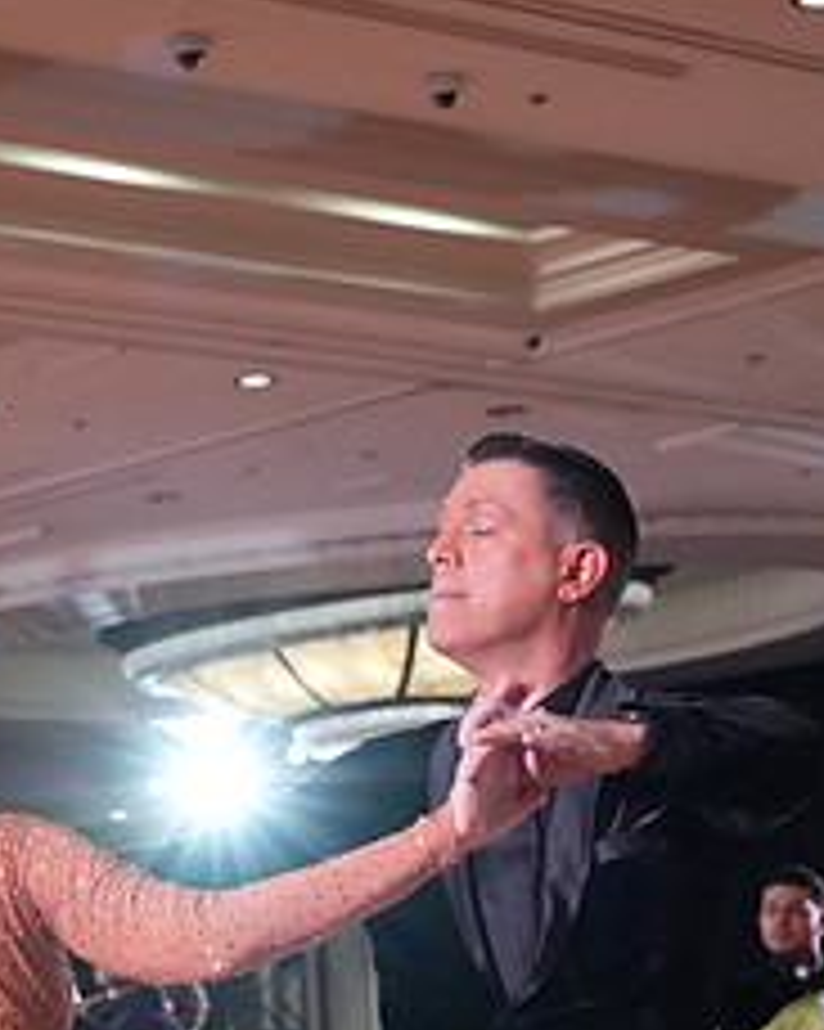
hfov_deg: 11.6
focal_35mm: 133
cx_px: 241
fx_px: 4057
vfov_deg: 14.1
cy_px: 1196
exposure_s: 1/320
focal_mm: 56
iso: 5000
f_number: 5
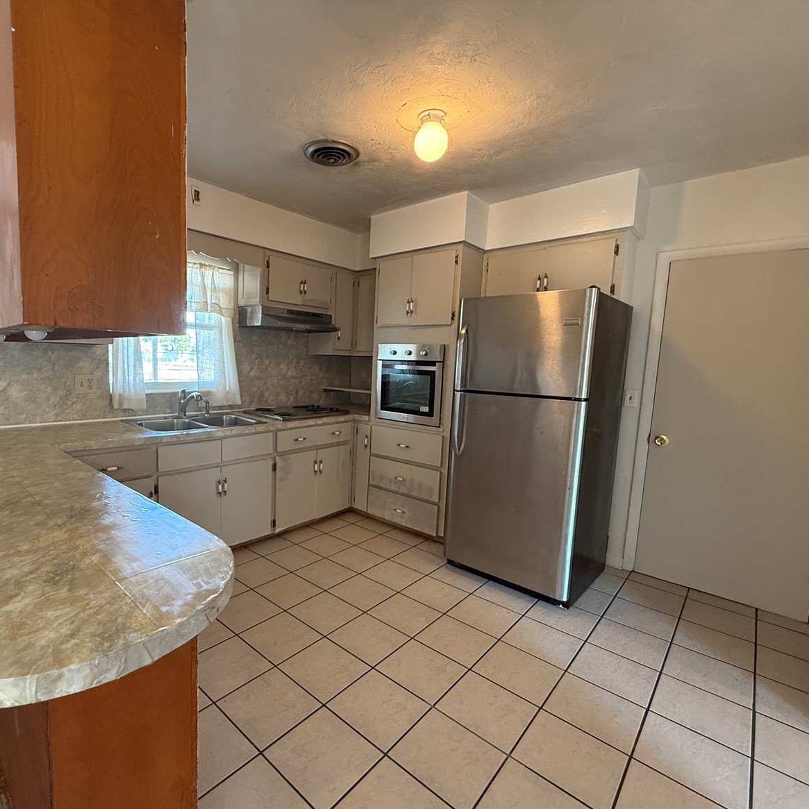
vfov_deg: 84.0
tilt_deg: -6.6
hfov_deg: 83.3
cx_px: 340
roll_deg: -1.2
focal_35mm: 17
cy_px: 413
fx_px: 449
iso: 400
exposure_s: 1/60
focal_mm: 2.22
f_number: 2.2
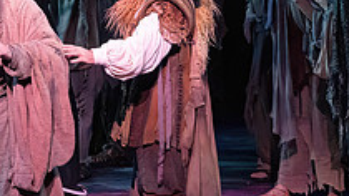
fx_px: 5357
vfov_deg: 2.1
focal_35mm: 579
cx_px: -37
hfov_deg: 3.7
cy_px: 26
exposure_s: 1/320
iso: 20000
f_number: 10
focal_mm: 200
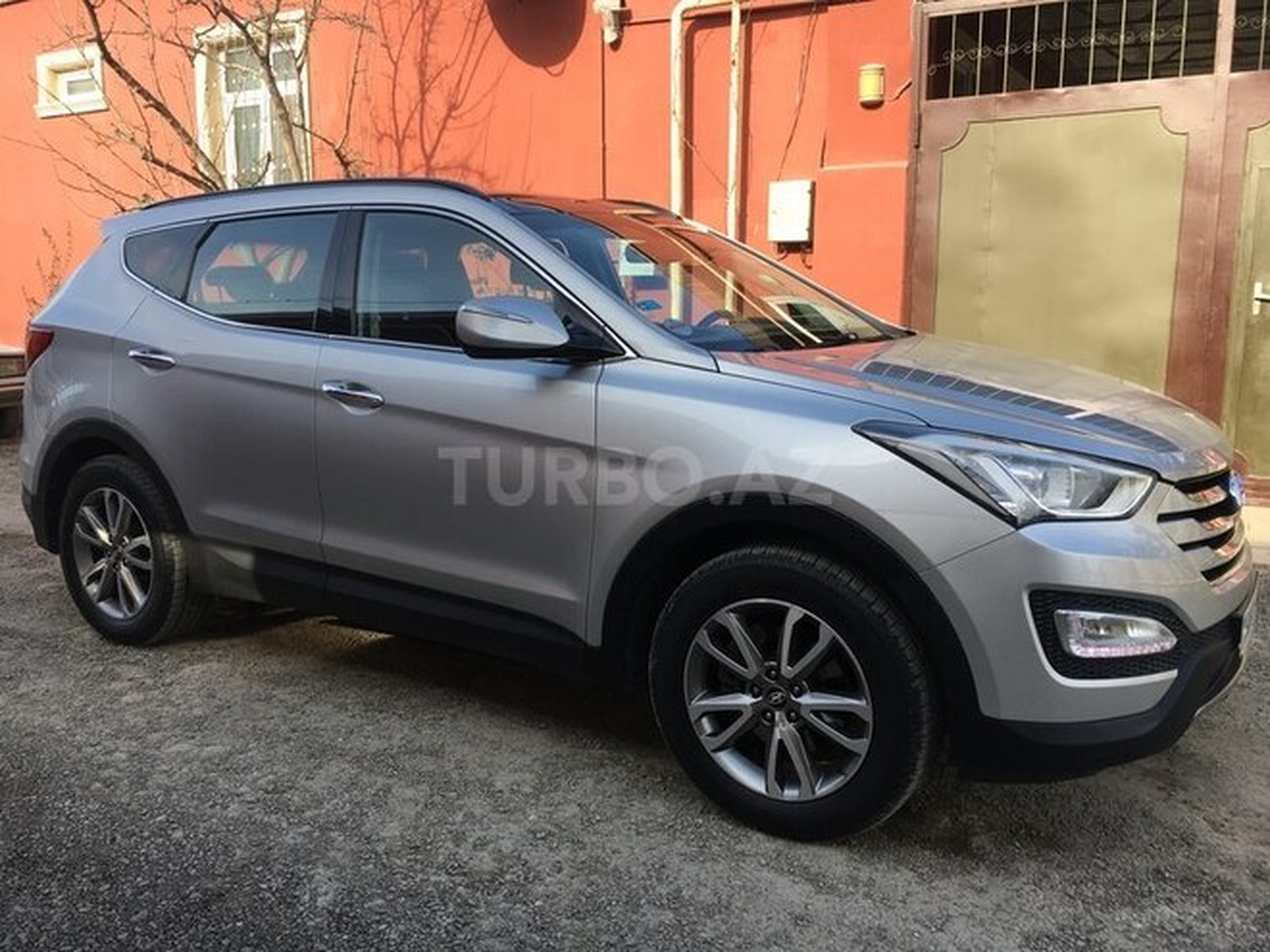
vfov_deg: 48.2
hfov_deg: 61.7
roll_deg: +0.1
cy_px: 476
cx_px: 635
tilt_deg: -9.2
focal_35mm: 29
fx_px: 1064
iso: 25
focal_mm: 4.15
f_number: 2.2
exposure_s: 1/409
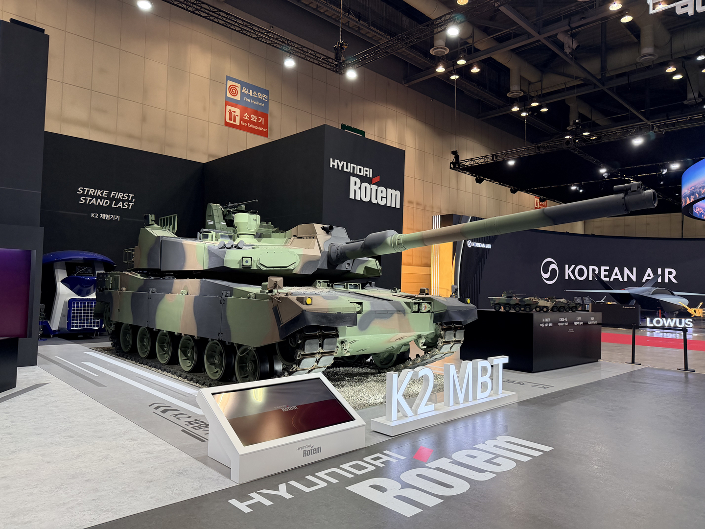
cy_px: 264
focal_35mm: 24
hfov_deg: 71.6
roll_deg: -0.9
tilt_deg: +1.5
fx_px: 489
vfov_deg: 56.8
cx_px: 352
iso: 200
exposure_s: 1/222
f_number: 1.78
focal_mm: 6.76
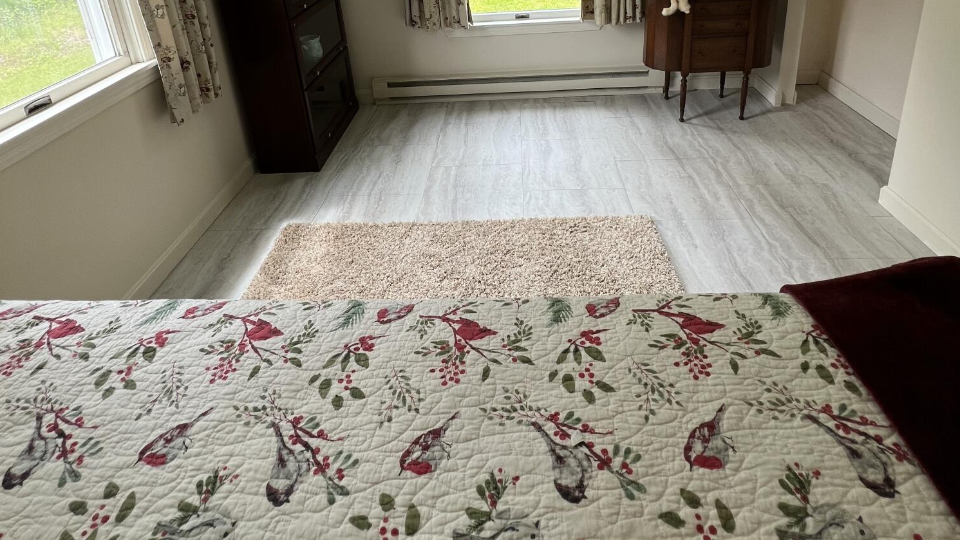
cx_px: 480
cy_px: 44
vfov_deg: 51.0
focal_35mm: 19
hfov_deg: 89.6
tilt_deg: -18.3
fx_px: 484
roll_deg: +4.0
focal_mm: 1.57
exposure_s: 1/99
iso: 50
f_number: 1.8
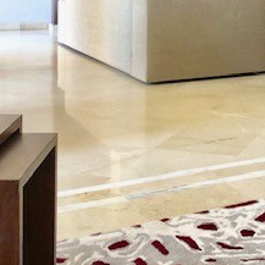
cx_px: 231
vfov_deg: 22.4
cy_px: -24
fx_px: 632
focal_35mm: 73
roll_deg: -0.3
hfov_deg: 23.2
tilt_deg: -0.7
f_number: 1.8
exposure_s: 1/25
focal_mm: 4
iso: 40
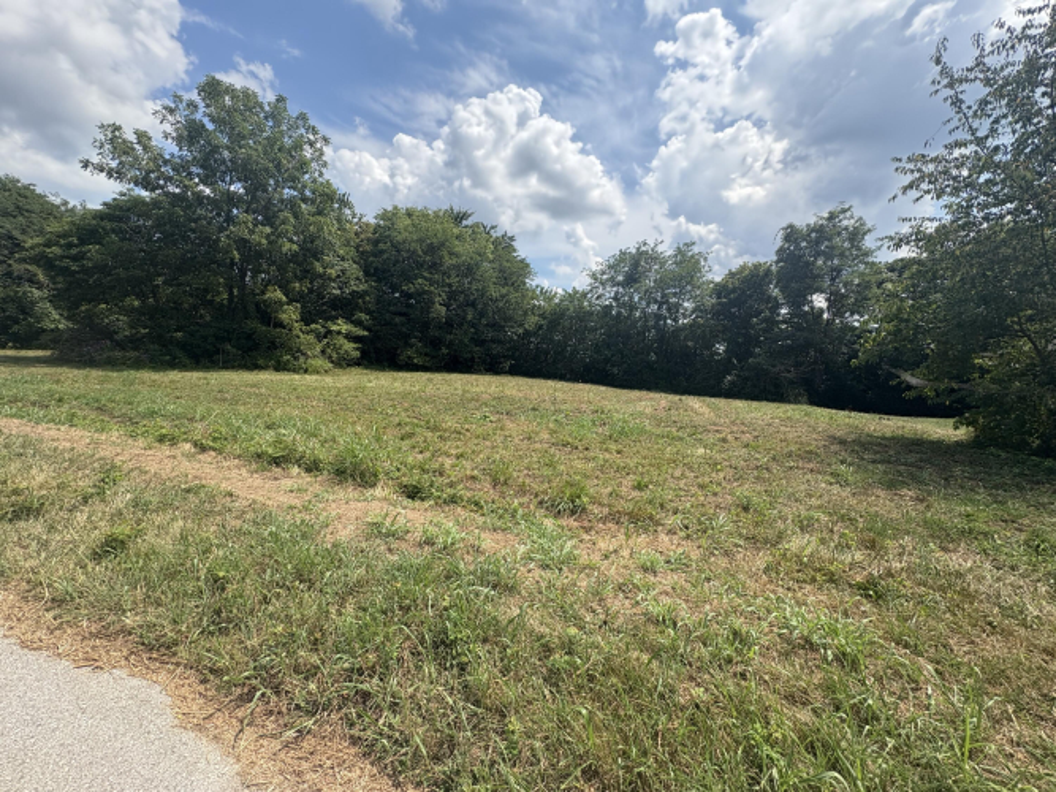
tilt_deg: -3.7
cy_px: 396
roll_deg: -1.8
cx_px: 528
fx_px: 427
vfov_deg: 85.7
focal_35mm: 14
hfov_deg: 102.1
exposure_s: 1/1217
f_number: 2.2
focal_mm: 2.22
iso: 50
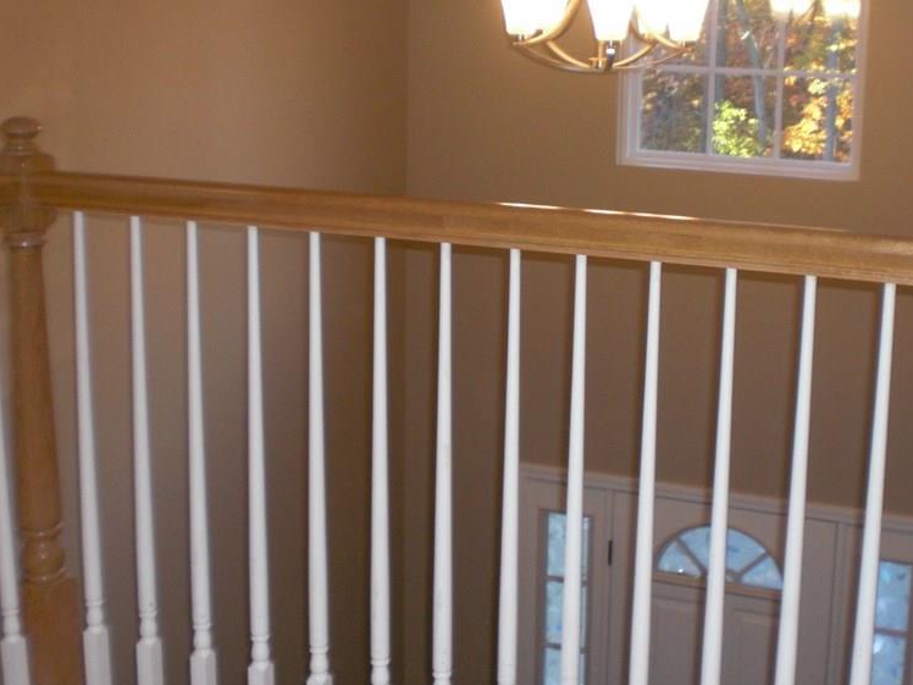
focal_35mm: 52
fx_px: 1372
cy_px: 254
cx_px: 588
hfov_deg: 36.5
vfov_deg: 27.9
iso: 200
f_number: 3.1
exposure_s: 1/60
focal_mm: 6.3
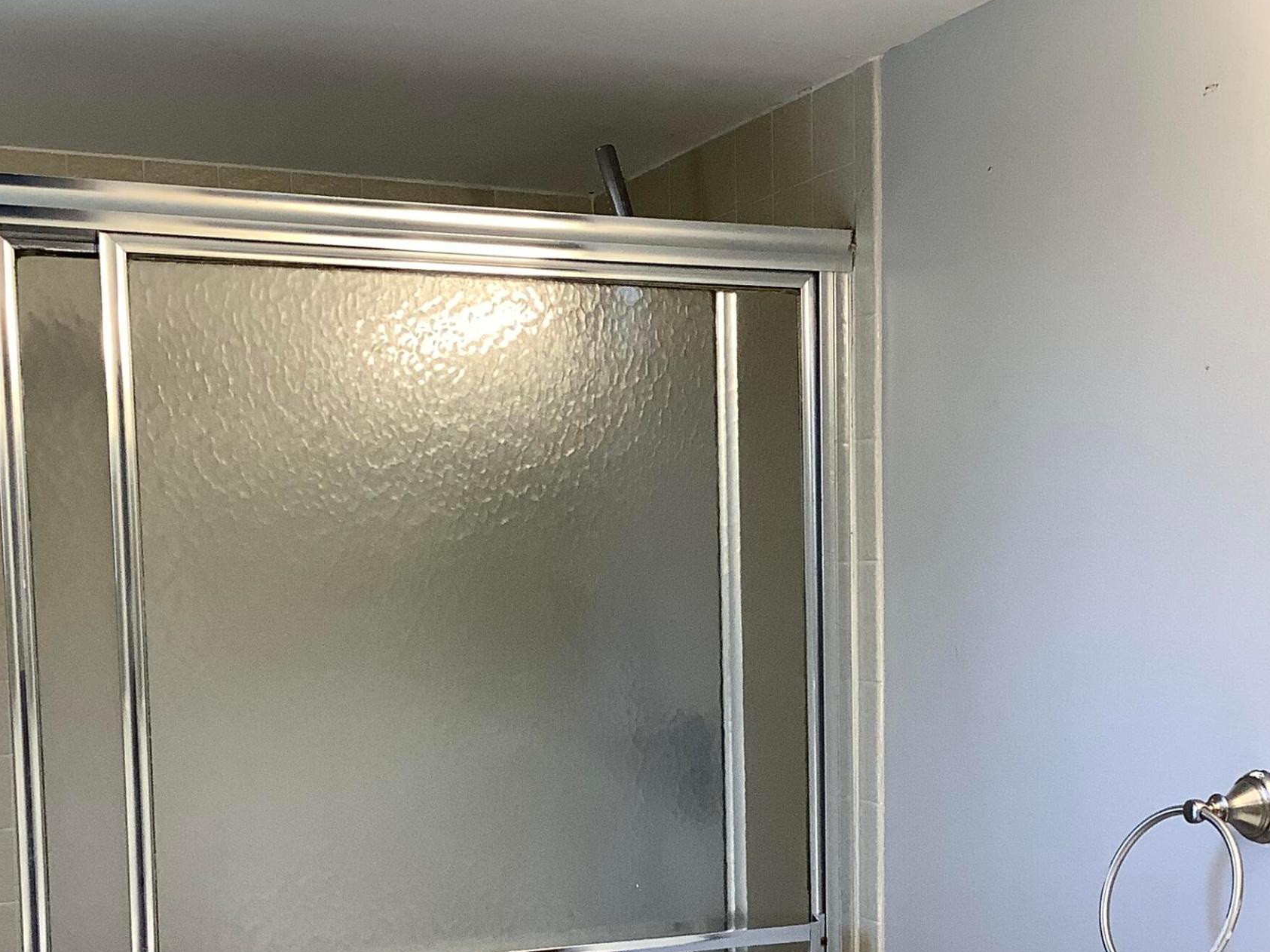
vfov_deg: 27.1
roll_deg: -0.1
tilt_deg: -5.8
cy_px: 738
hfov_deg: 36.2
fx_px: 1944
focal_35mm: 53
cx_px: 686
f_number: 2.4
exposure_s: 1/120
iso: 80
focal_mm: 3.3
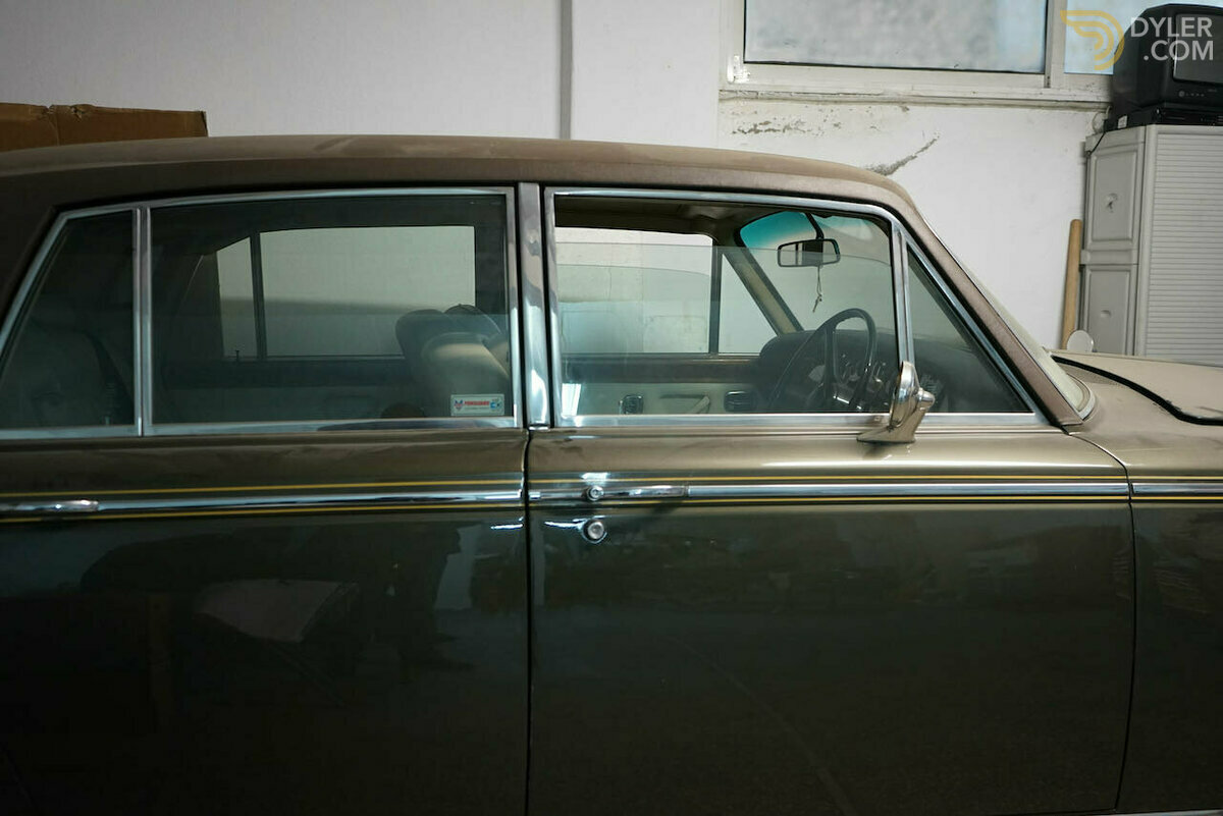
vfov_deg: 36.9
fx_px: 1223
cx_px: 612
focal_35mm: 36
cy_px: 408
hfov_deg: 53.1
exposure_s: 1/50
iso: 1600
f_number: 4
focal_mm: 36
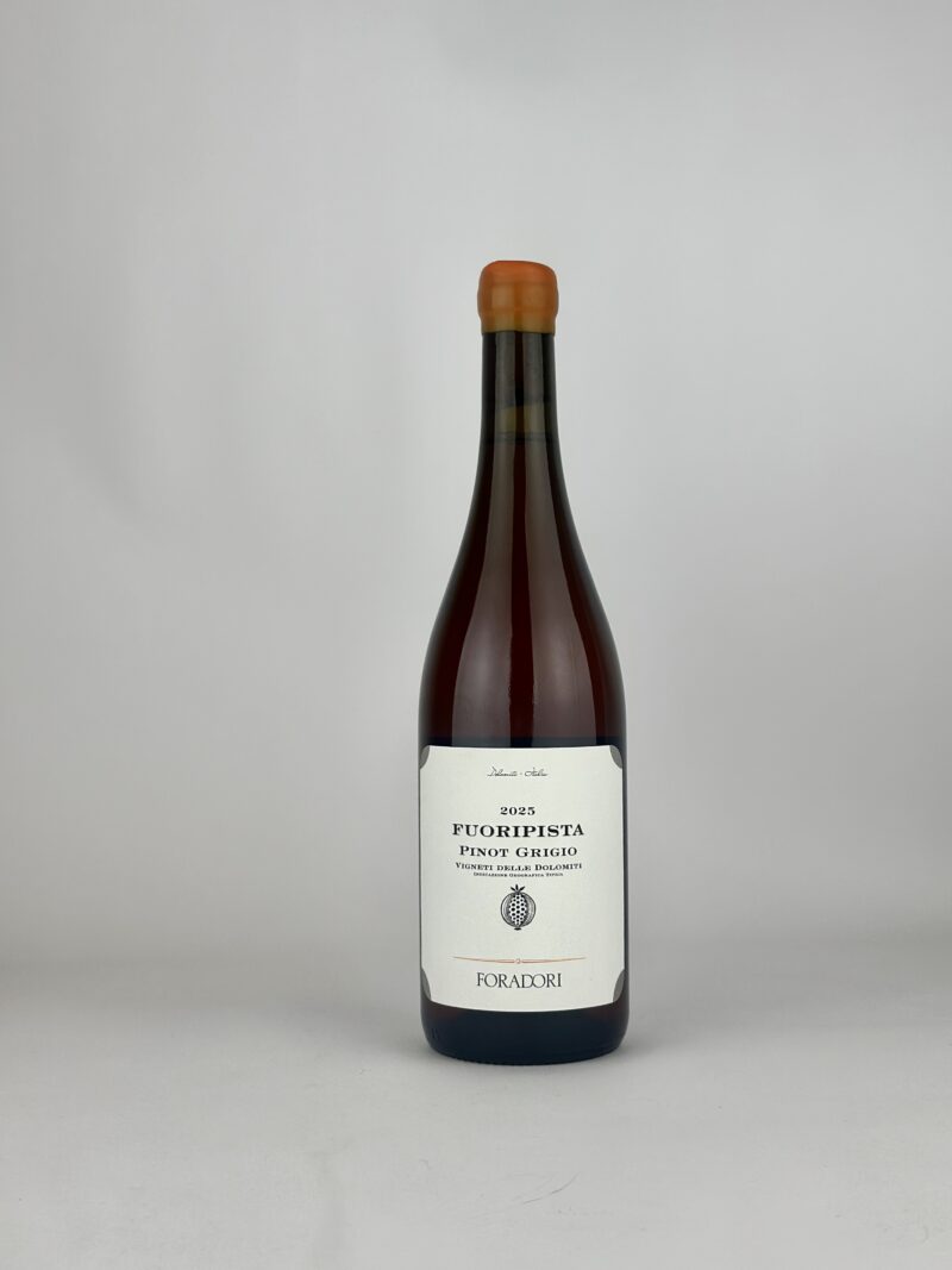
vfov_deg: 39.7
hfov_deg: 30.3
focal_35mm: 48
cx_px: 476
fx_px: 1760
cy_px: 635
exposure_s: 1/1323
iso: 80
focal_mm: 6.86
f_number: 1.78
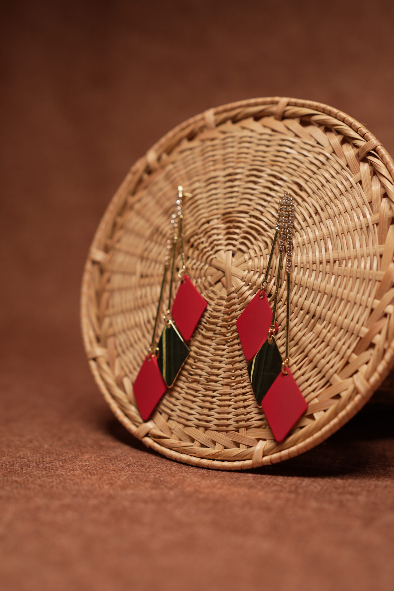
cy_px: 296
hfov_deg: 26.0
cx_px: 197
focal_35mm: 52
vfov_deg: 38.2
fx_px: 853
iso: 160
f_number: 2.5
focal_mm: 35
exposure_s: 1/125
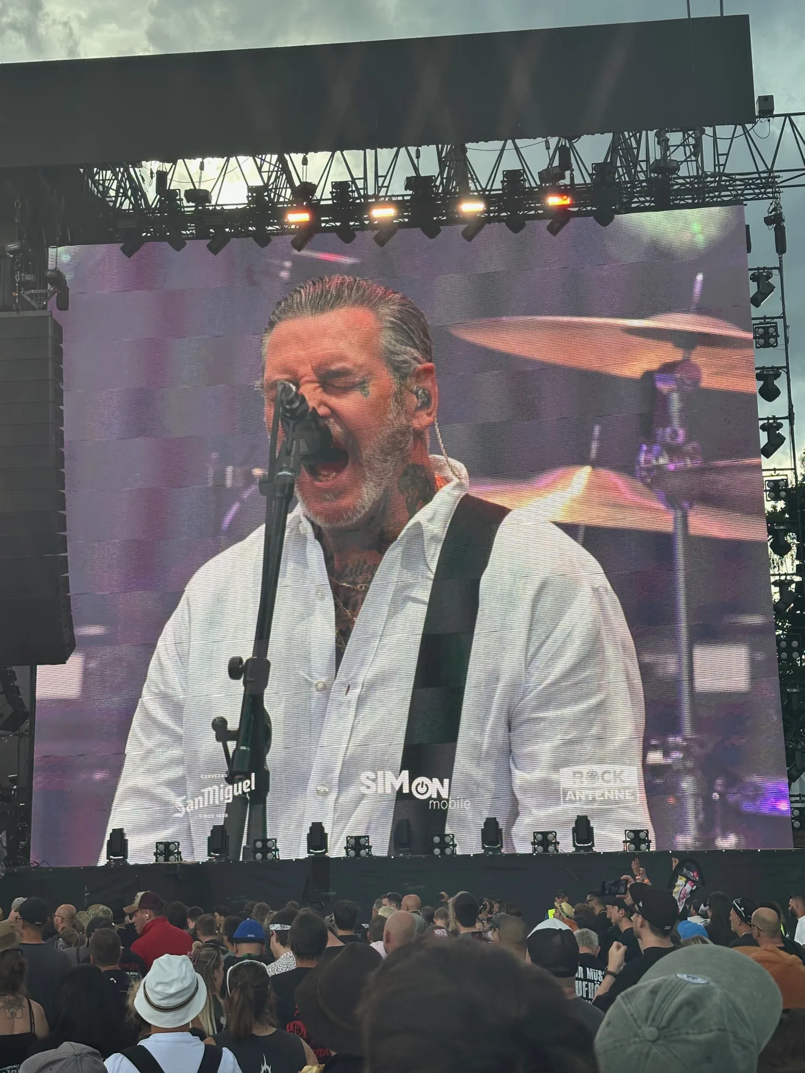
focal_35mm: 48
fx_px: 1488
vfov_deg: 39.7
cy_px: 536
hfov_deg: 30.3
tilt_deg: +11.8
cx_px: 402
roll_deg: -0.6
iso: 64
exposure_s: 1/1041
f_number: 1.78
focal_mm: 6.86
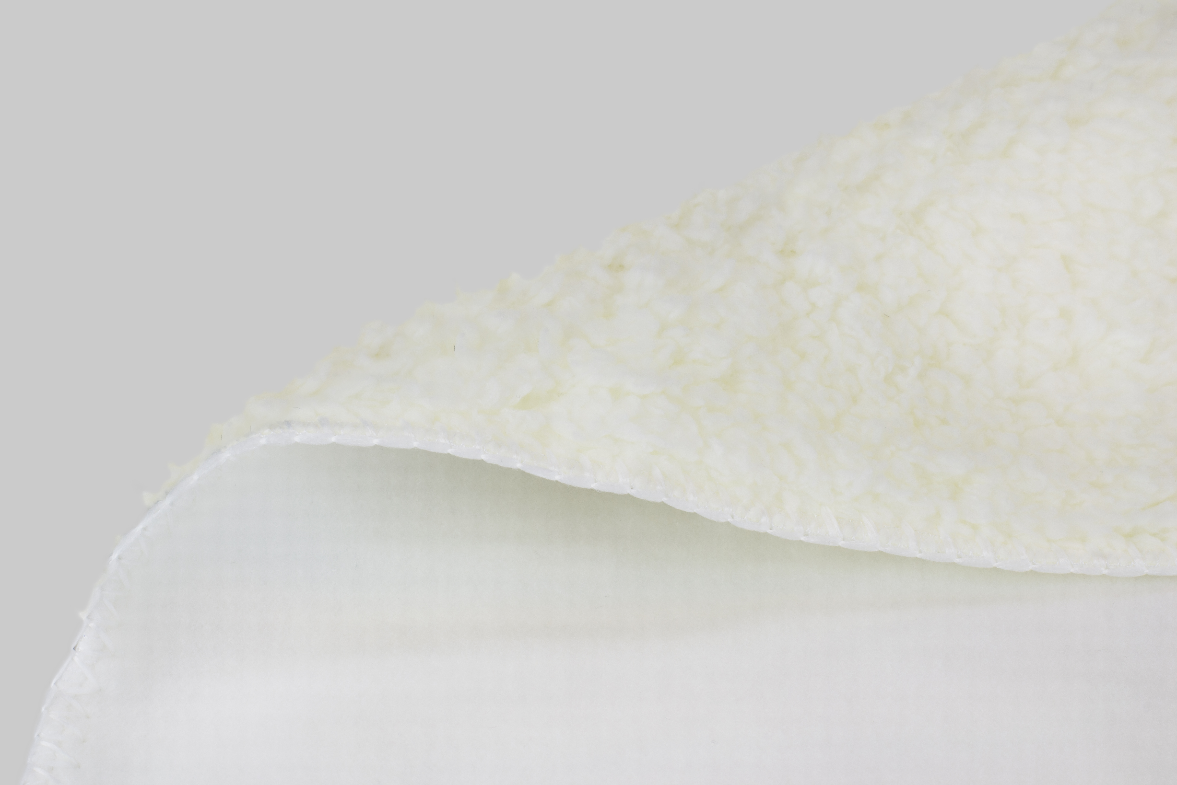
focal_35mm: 75
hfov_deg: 27.0
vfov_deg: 18.2
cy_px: 392
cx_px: 588
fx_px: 2452
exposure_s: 1/13
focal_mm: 50
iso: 100
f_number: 14
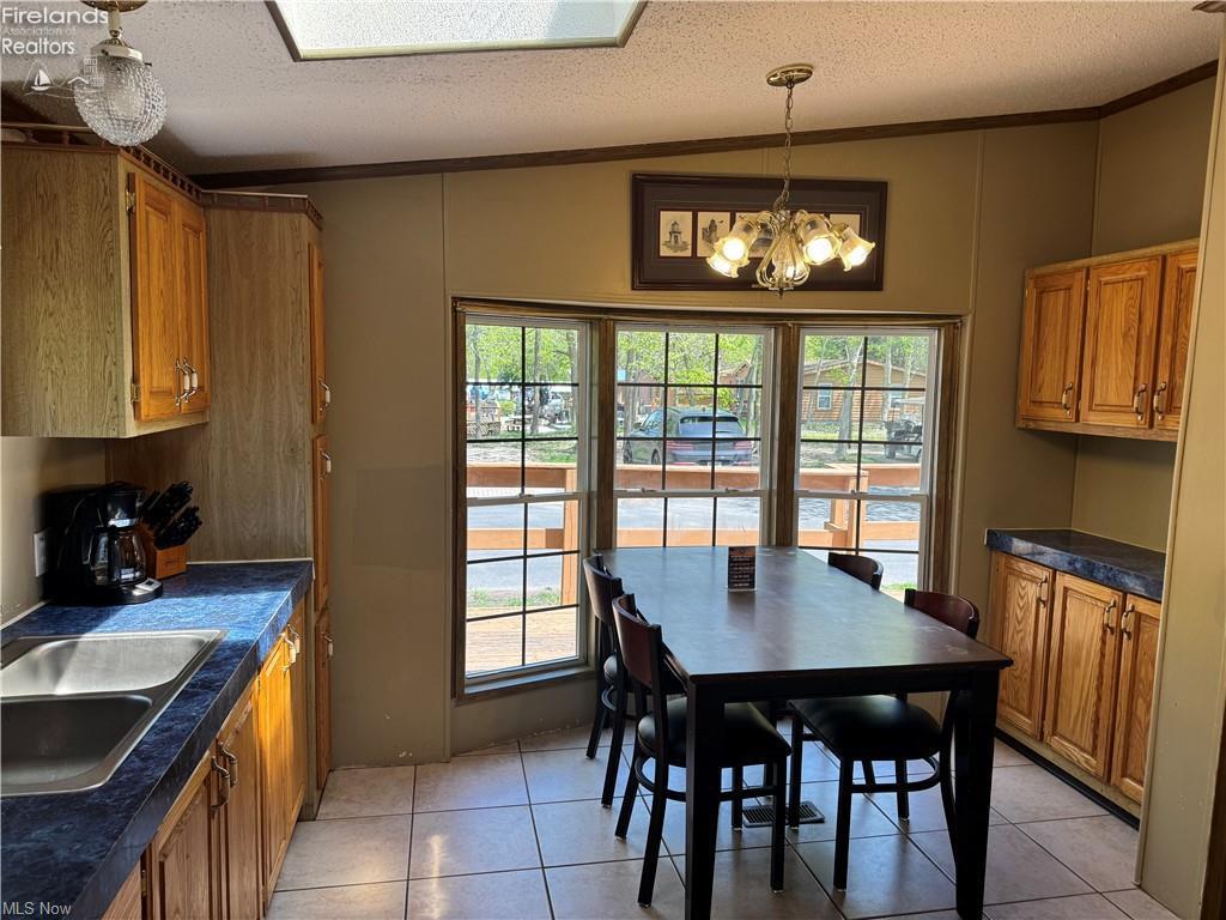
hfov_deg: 71.6
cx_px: 613
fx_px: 850
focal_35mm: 24
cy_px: 460
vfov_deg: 56.8
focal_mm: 6.76
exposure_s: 1/296
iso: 80
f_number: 1.78
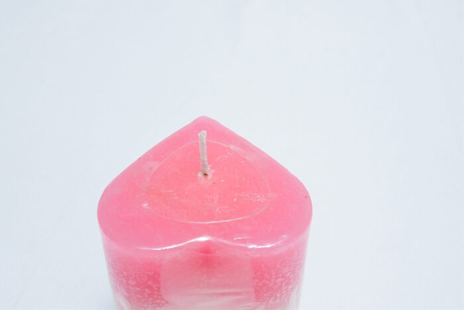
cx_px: 232
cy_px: 155
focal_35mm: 52
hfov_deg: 38.2
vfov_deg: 26.0
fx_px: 670
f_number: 9
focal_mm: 35
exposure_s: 1/160
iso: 2500
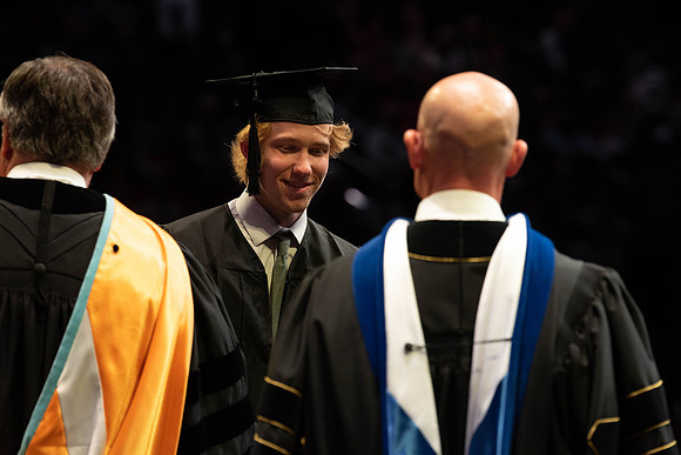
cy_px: 214
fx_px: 3705
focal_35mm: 196
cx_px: 360
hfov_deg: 10.5
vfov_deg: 7.0
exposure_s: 1/320
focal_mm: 185
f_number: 4.5
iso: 1600
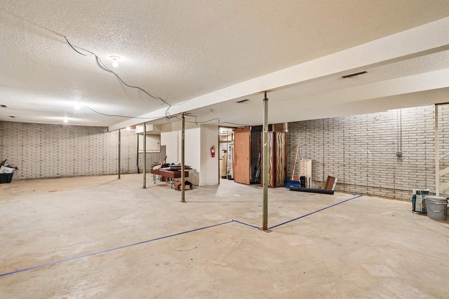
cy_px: 143
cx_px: 223
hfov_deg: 90.0
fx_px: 224
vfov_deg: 67.3
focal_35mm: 18
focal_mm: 16
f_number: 9
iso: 640
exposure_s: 1/2.5
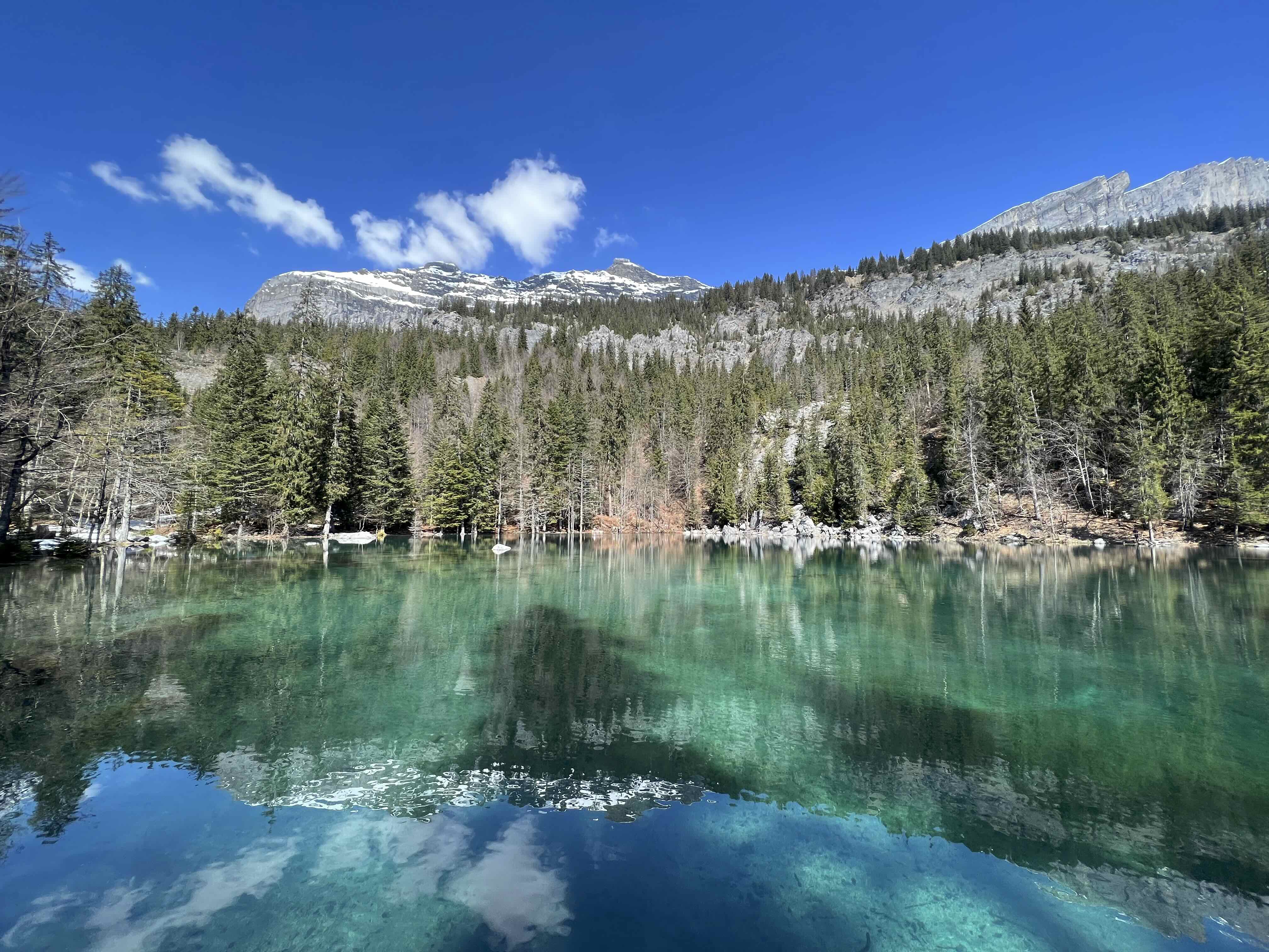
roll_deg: -0.9
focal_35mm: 13
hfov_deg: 106.2
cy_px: 476
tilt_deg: +5.9
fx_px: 477
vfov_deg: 89.9
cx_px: 634
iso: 32
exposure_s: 1/592
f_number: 1.8
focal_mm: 1.57
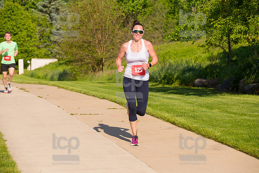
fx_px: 935
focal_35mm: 130
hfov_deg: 15.8
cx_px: 130
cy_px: 86
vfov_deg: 10.6
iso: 400
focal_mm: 130
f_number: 5.6
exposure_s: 1/2000
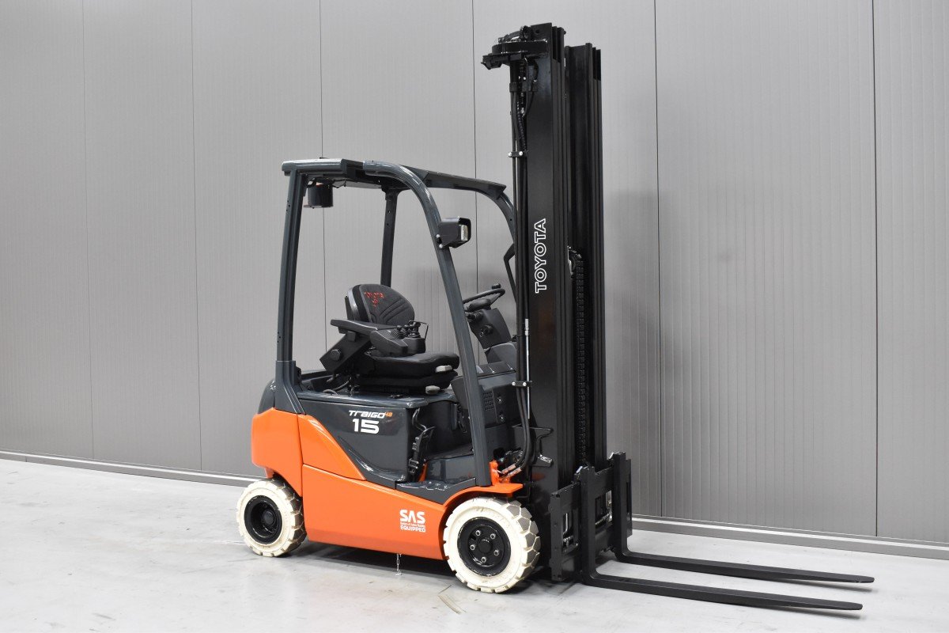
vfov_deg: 35.5
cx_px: 474
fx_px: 988
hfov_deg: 51.3
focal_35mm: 38
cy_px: 316
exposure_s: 1/25
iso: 1600
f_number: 5.6
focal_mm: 25
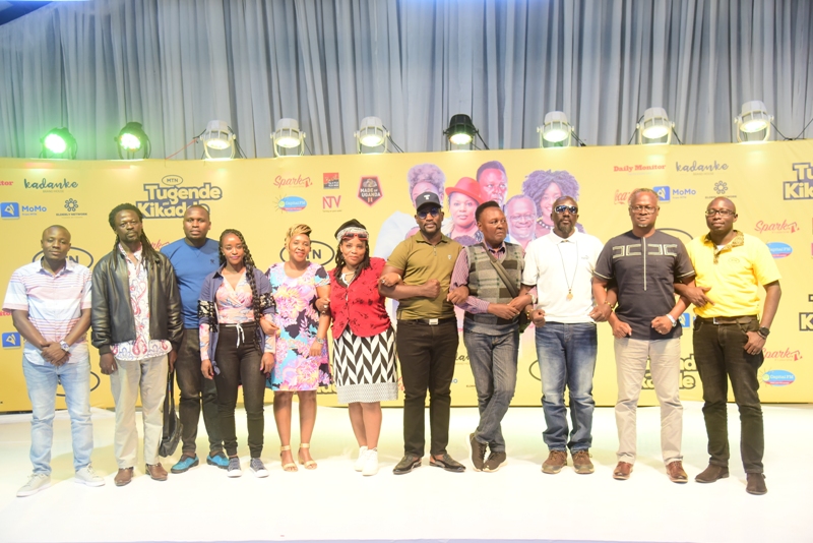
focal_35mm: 38
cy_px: 272
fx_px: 858
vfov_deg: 35.1
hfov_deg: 50.7
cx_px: 406
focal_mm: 38
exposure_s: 1/200
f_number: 4
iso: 2000
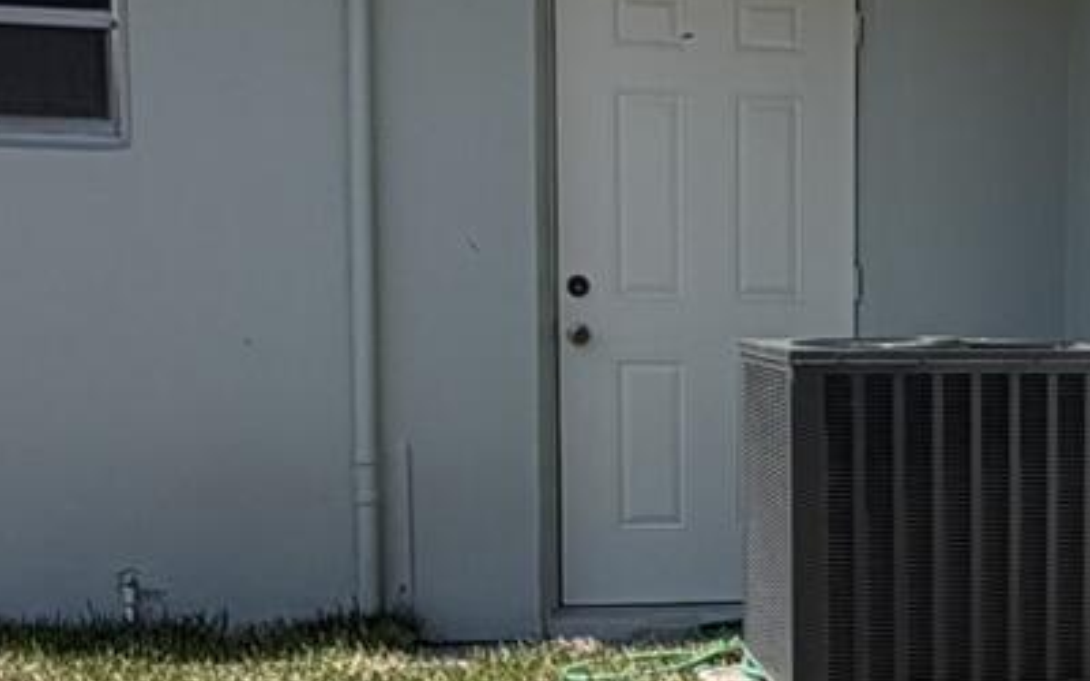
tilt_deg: -8.0
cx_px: 1199
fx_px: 2258
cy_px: 553
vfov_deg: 17.0
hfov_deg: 25.2
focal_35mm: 76
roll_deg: -1.1
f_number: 2.2
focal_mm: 2.22
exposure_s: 1/853
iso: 20
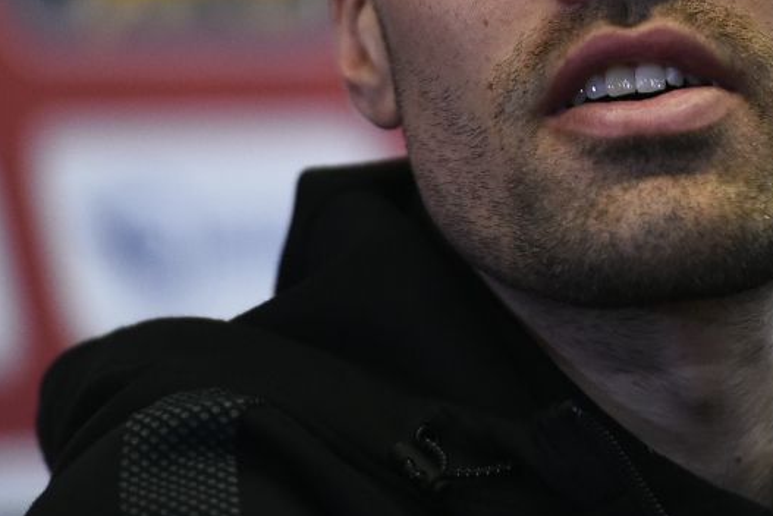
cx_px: 818
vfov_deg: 2.8
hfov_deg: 4.2
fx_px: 10441
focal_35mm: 486
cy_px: -104
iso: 4000
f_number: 3.5
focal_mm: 200
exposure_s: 1/400
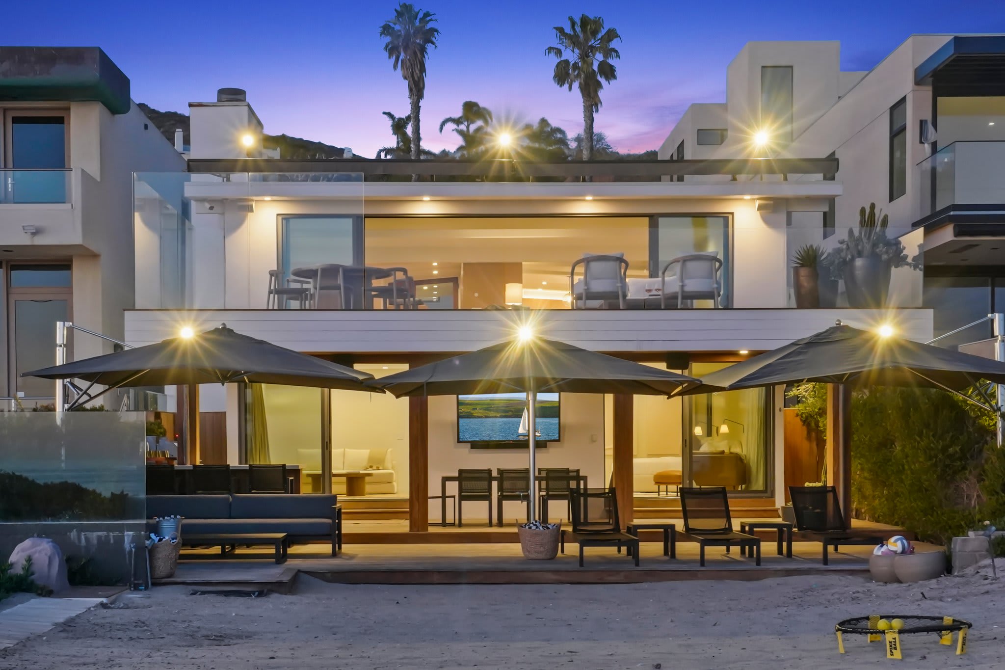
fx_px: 1368
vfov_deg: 27.5
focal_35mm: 49
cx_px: 502
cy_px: 335
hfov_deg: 40.3
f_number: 9
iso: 12800
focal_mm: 33
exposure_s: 1/10
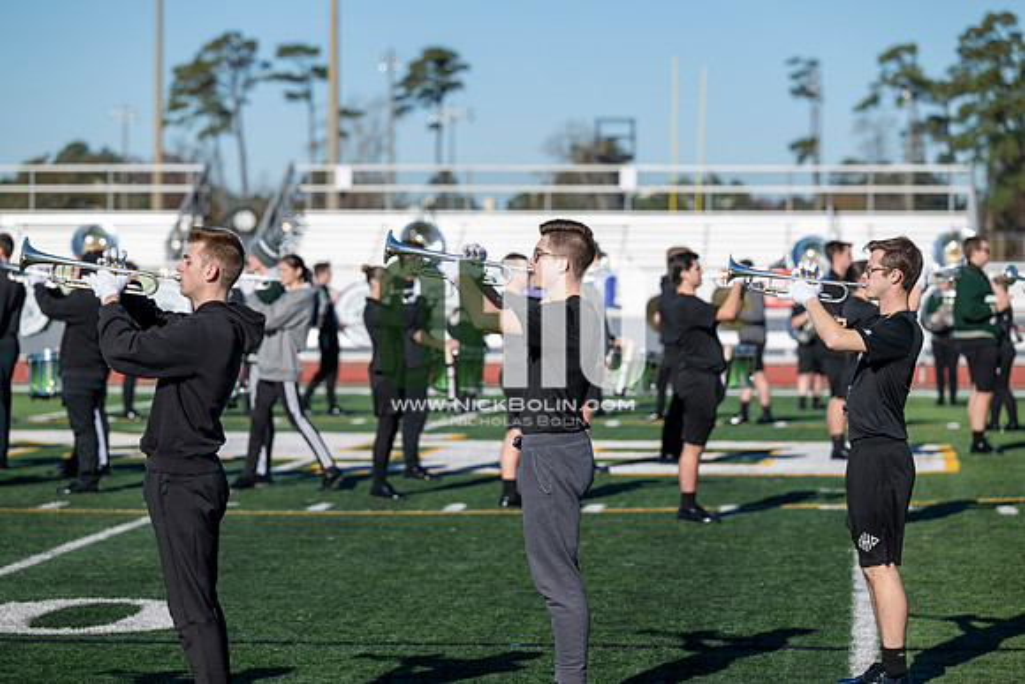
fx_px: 3987
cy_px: 342
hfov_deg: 14.7
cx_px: 512
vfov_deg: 9.8
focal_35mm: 140
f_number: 4
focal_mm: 140
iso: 160
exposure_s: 1/2000
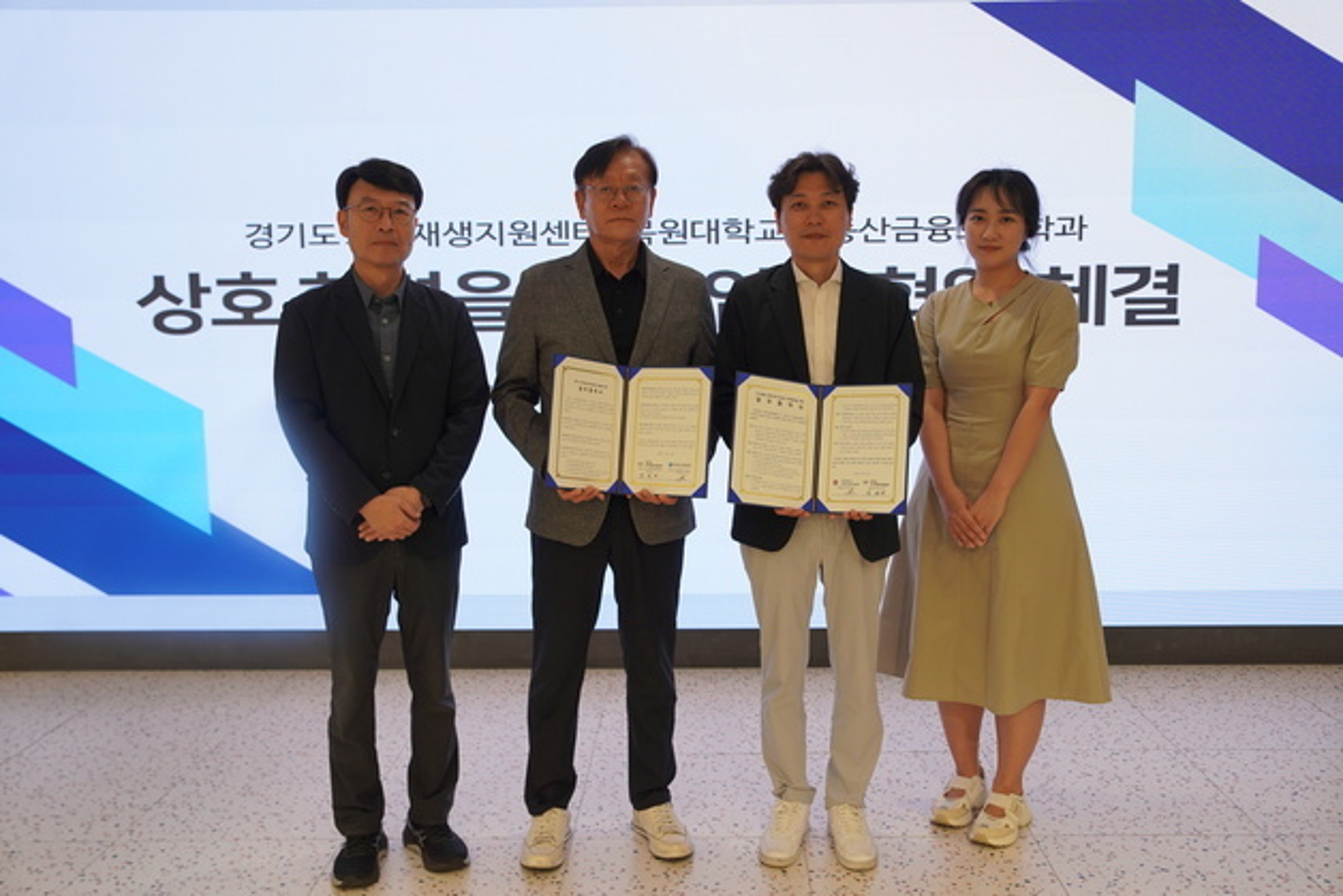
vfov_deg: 38.9
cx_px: 672
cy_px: 448
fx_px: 1269
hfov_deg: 55.8
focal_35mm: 34
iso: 640
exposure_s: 1/160
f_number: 4
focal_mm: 34
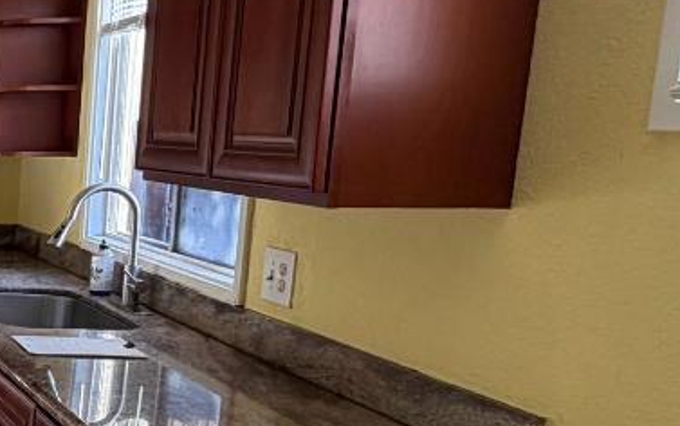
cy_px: 299
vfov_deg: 21.9
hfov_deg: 25.3
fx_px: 1094
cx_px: -361
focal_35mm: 59
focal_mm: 2.22
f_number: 2.2
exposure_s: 1/121
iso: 64
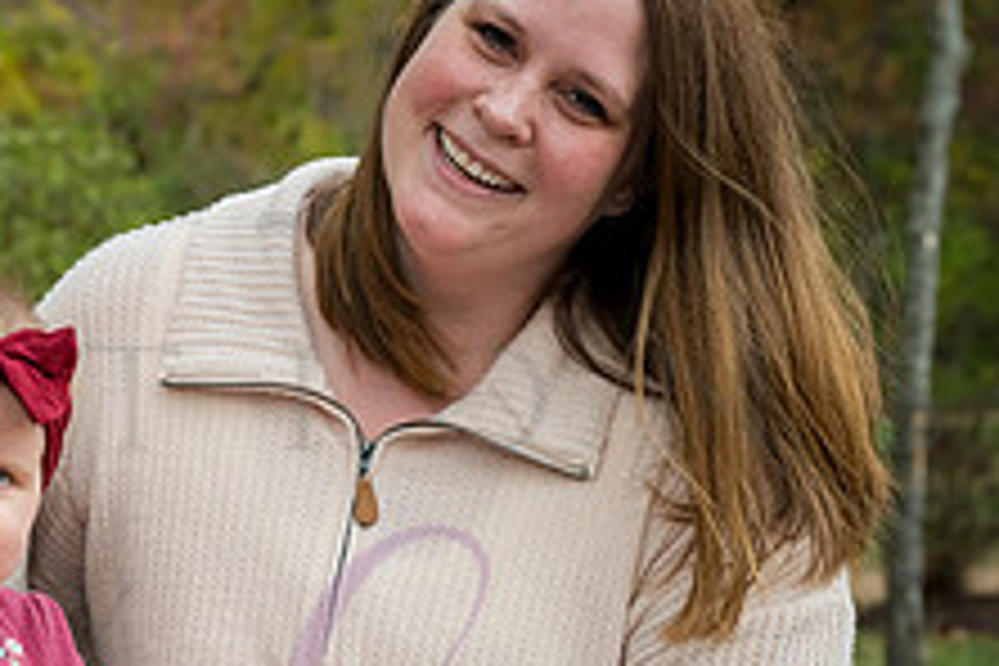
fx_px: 3690
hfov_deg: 15.3
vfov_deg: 10.3
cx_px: 122
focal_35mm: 133
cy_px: 619
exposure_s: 1/500
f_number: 5
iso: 400
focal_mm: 51
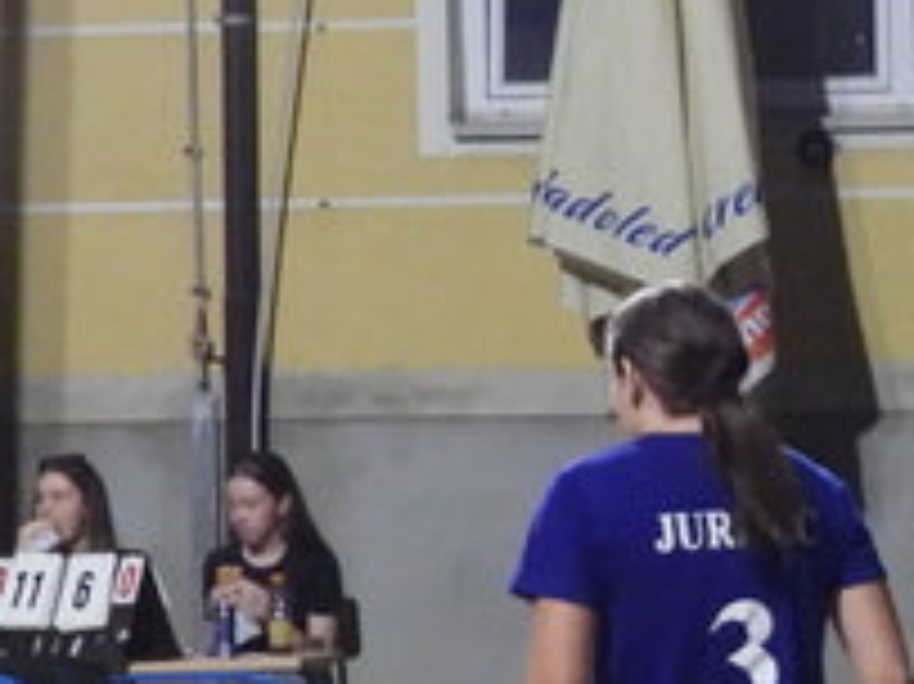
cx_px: 1274
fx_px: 5937
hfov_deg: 8.6
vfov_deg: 6.6
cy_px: 351
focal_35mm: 225
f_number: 3.2
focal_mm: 6.8
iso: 400
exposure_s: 1/20
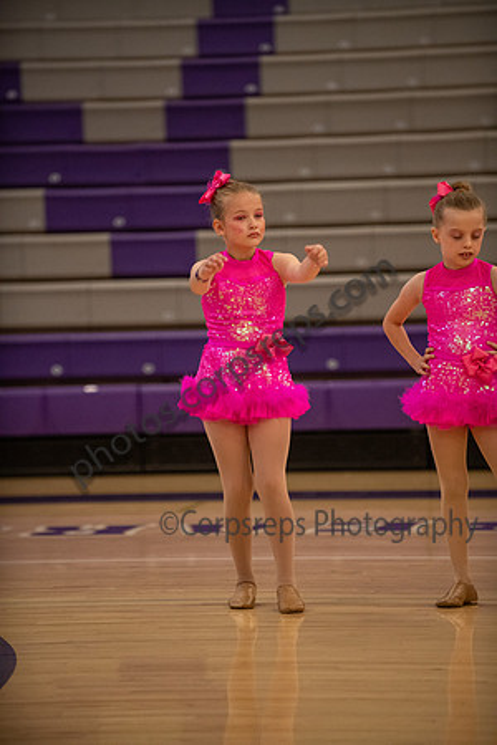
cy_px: 372
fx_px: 4141
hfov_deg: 6.9
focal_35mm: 200
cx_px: 248
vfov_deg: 10.3
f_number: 2.8
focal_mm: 200
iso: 3200
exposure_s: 1/640
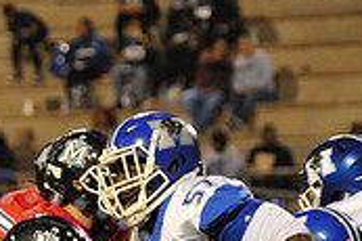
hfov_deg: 3.1
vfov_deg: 2.0
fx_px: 6731
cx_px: 27
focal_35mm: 670
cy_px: 390
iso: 5000
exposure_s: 1/200
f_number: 5.6
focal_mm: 200
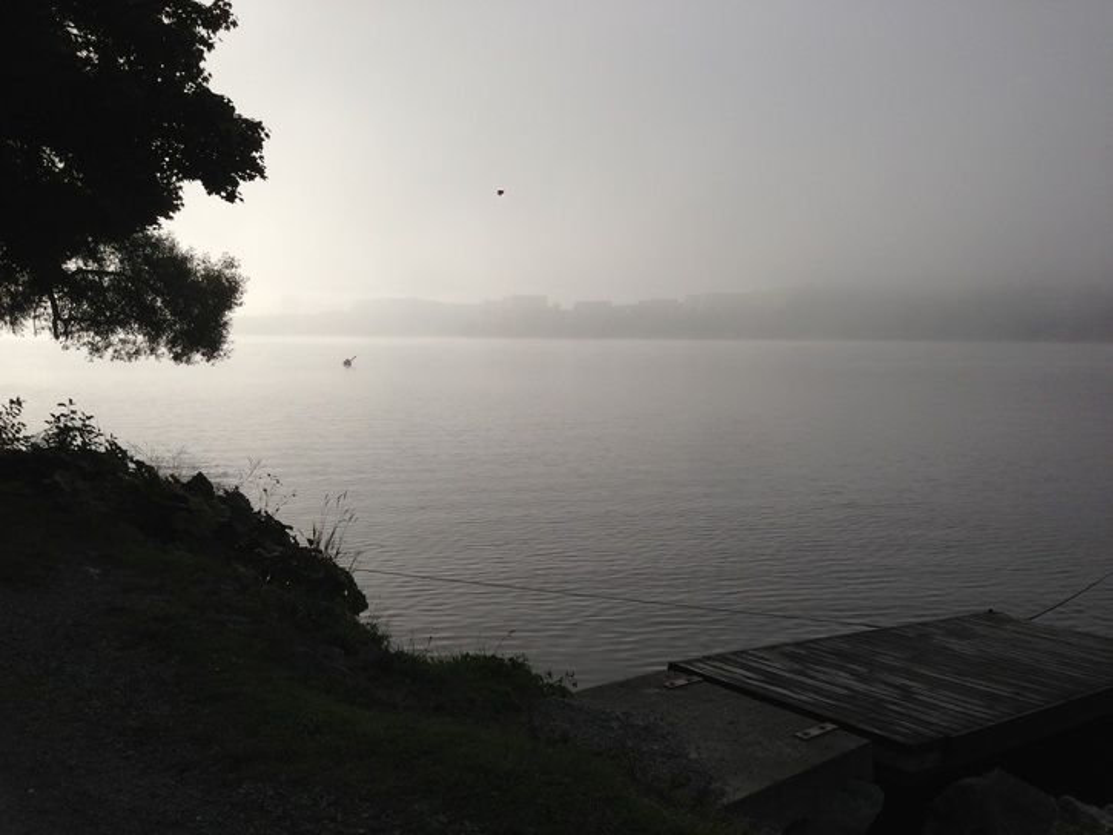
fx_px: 1061
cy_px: 418
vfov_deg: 43.0
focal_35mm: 33
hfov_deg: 55.3
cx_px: 556
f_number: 2.4
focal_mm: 4.13
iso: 50
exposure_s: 1/3195
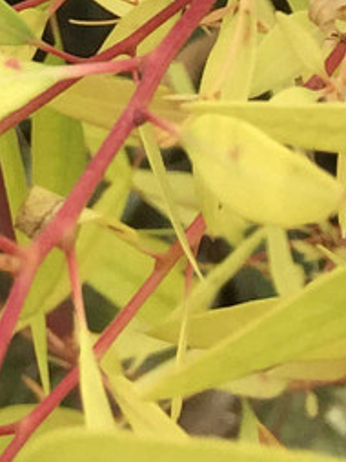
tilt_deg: +6.1
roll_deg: -2.5
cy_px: -813
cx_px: -322
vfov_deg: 9.2
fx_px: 2443
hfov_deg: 7.8
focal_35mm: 183
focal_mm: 4.15
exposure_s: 1/599
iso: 32
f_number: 2.2
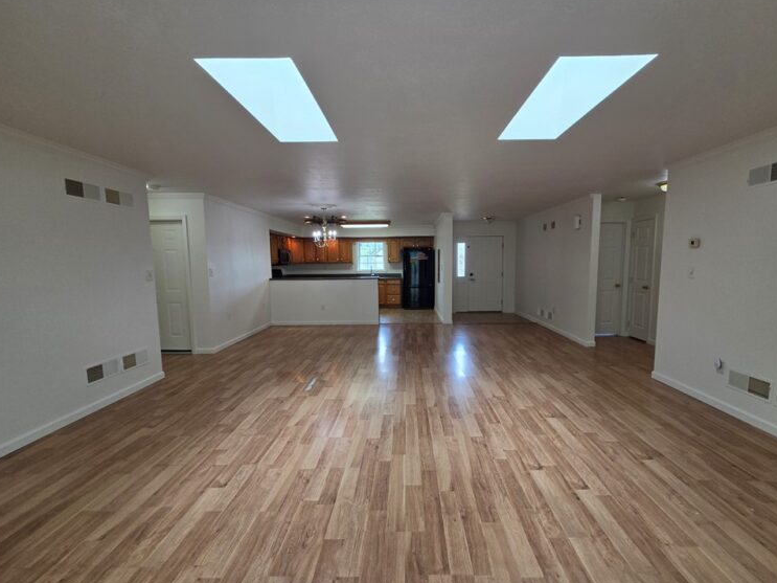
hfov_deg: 102.0
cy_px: 299
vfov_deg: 85.6
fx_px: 314
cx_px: 404
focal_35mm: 14
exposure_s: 1/120
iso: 100
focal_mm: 2.2
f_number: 2.2
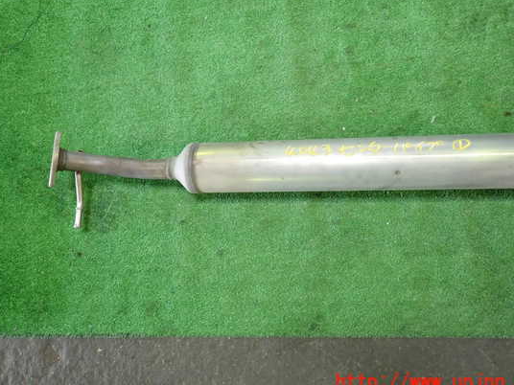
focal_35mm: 28
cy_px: 179
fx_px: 416
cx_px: 265
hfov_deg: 63.4
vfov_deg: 49.7
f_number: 2
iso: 250
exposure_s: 1/30
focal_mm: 4.5
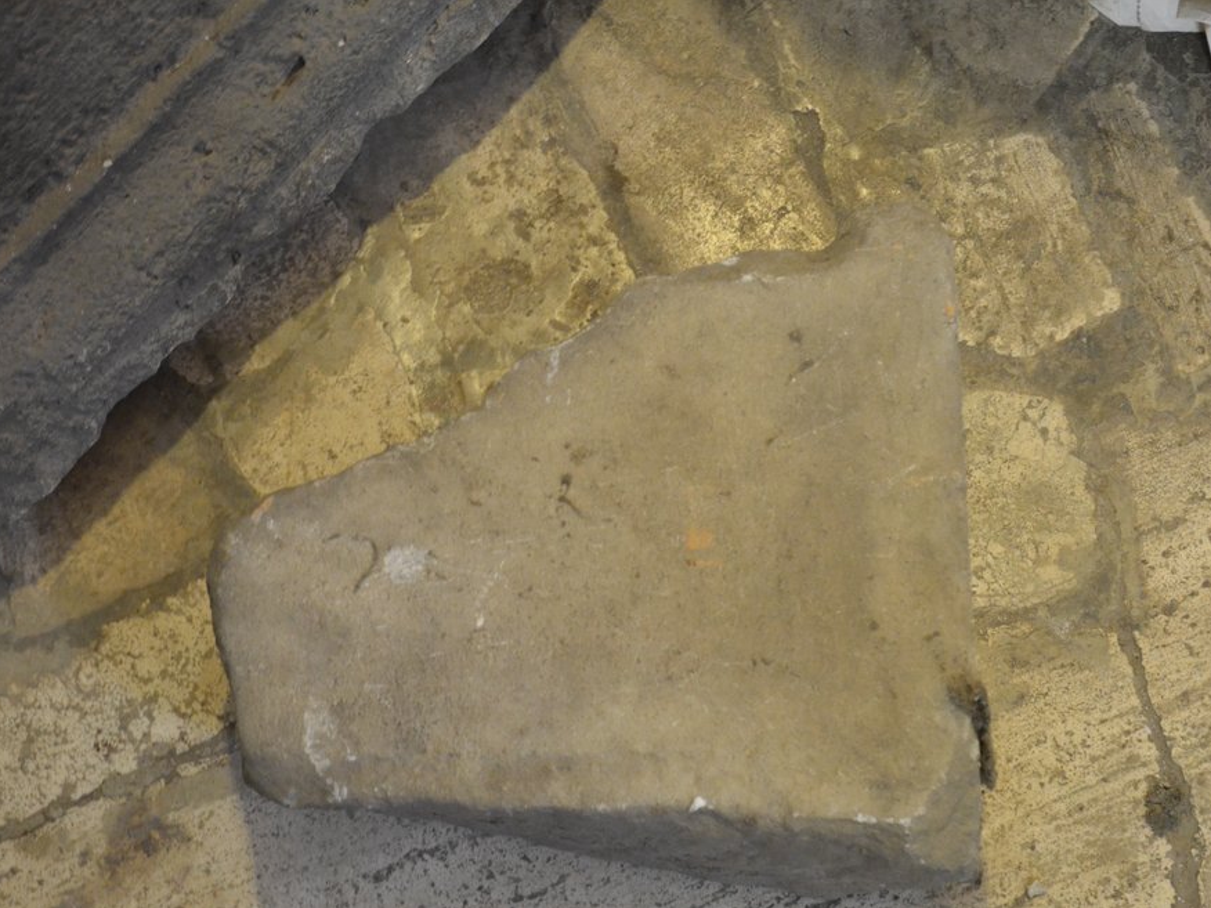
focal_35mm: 69
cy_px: 455
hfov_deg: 28.1
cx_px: 662
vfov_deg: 21.3
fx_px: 2414
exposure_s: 1/6
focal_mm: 42
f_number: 5.3
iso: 3200
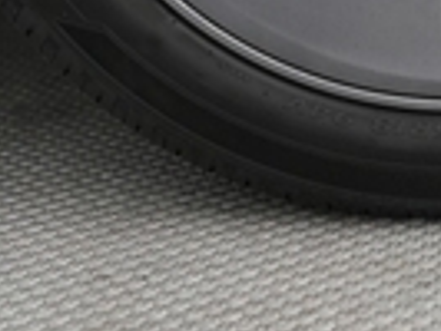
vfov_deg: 10.9
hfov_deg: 15.4
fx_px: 1594
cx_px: 461
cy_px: -305
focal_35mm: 125
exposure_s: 1/160
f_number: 2.8
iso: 3200
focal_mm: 27
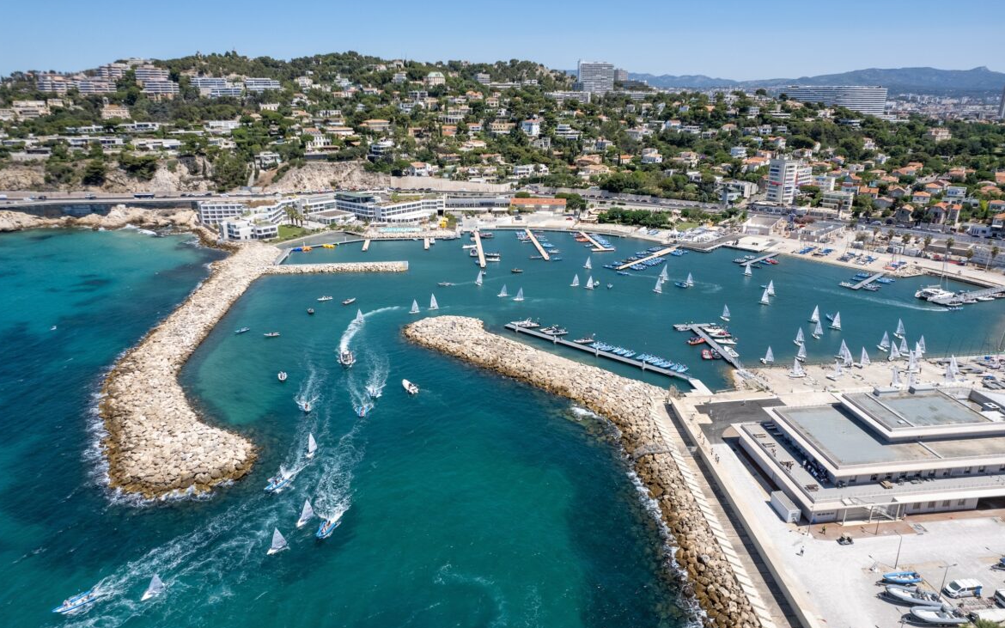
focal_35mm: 23
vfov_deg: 53.0
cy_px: 310
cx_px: 504
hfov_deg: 77.2
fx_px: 630
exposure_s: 1/2500
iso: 150
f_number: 2.8
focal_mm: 8.38
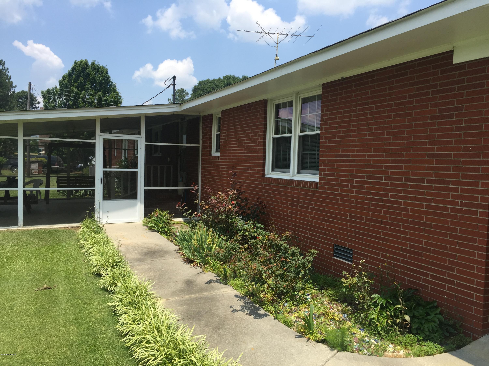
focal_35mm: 29
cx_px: 244
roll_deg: -2.2
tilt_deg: -1.1
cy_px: 183
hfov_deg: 61.7
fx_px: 410
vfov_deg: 48.2
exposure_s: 1/1582
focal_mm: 4.15
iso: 32
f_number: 2.2
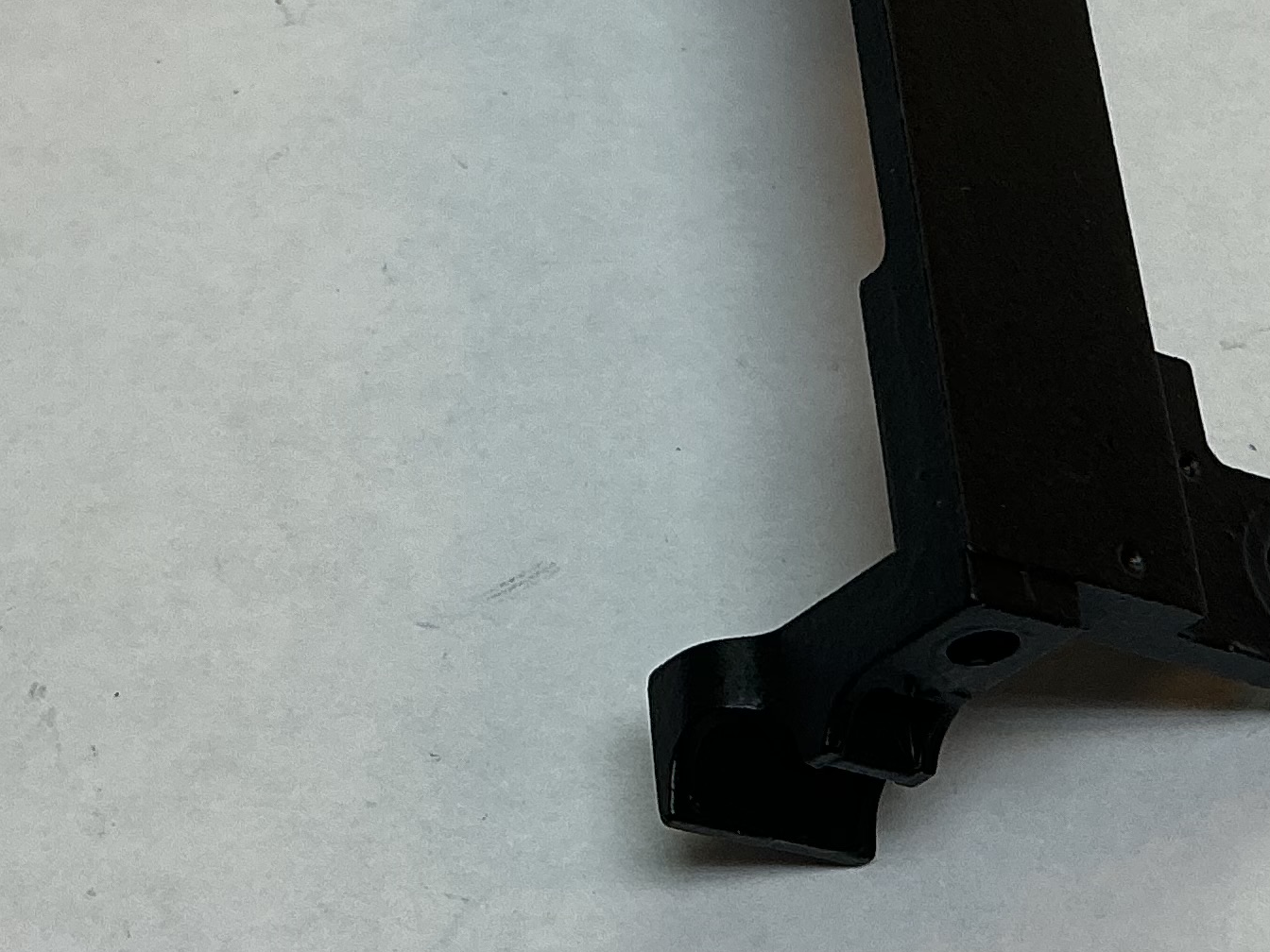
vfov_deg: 16.9
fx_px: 3192
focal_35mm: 87
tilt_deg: -58.2
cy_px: 262
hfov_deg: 22.5
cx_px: 785
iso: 20
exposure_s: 1/100
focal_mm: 3
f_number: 1.8
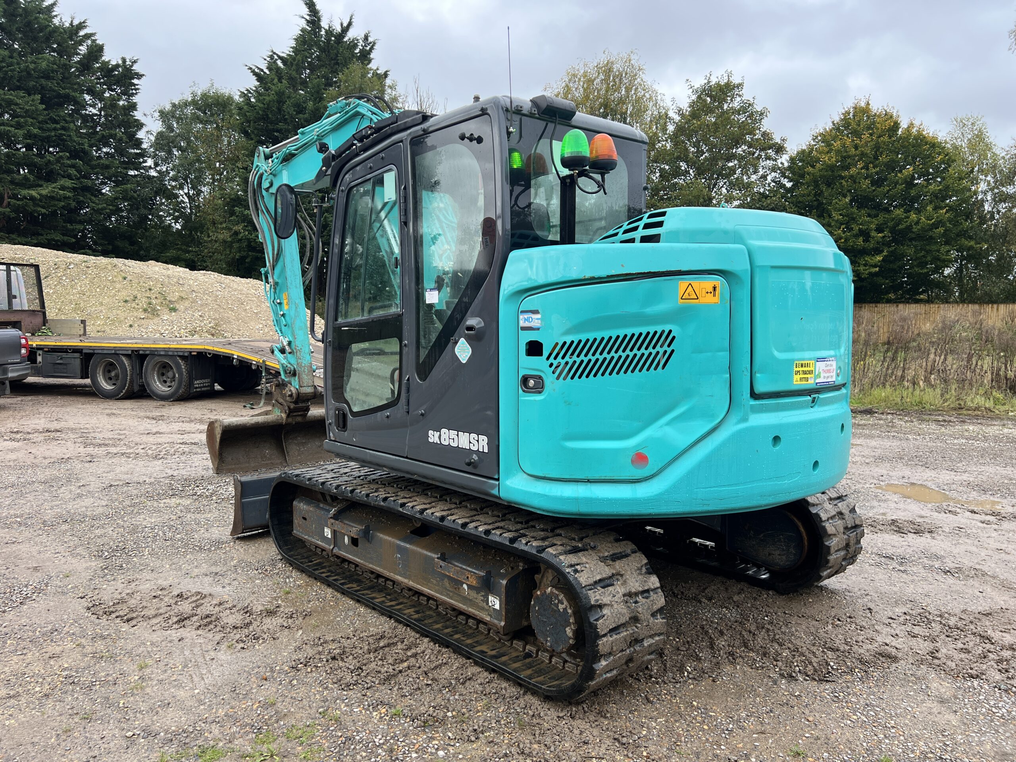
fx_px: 763
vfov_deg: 53.1
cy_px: 381
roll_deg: -0.2
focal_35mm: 26
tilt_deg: -3.3
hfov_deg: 67.3
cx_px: 508
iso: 50
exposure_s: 1/476
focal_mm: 5.7
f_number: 1.5
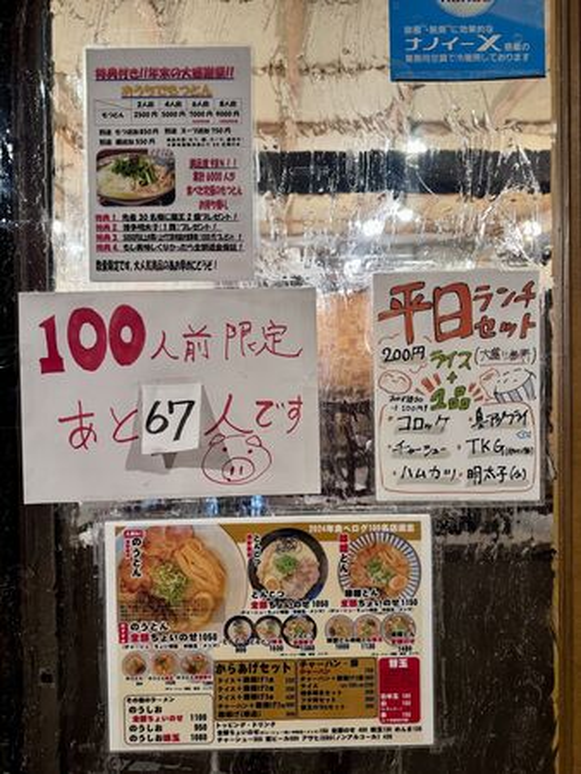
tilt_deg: +1.9
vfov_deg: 71.6
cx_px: 290
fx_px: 537
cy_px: 387
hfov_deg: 56.9
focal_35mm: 24
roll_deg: +1.7
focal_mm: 6.86
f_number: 1.78
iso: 320
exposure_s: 1/43
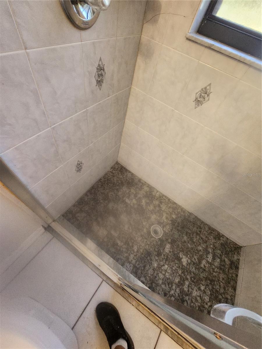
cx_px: 131
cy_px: 174
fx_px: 131
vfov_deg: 106.2
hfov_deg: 89.9
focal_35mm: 13
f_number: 2.2
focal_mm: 1.7
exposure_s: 1/60
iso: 250
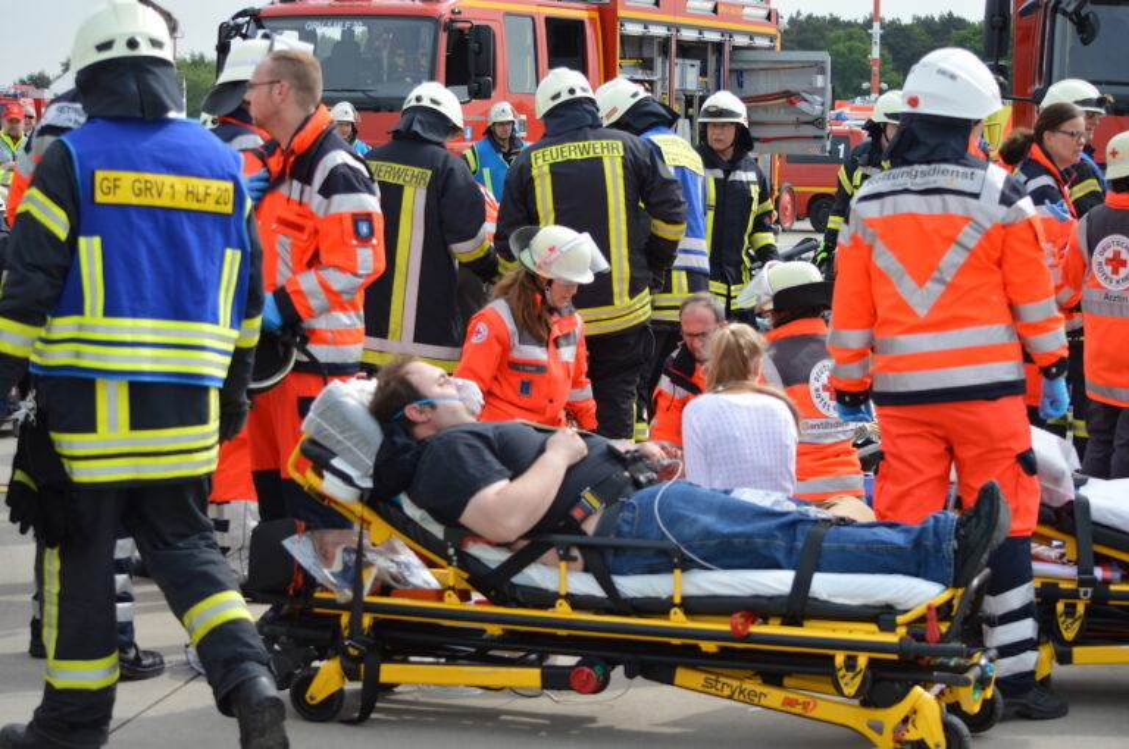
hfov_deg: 24.6
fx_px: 2584
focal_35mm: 82
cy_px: 374
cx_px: 564
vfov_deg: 16.5
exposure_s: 1/1250
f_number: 5.6
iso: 400
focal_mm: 55
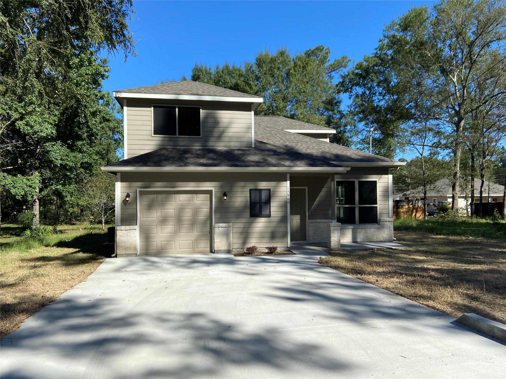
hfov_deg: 67.3
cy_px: 190
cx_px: 253
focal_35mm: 26
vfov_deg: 53.1
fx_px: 380
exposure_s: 1/2625
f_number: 1.8
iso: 32
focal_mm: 4.25
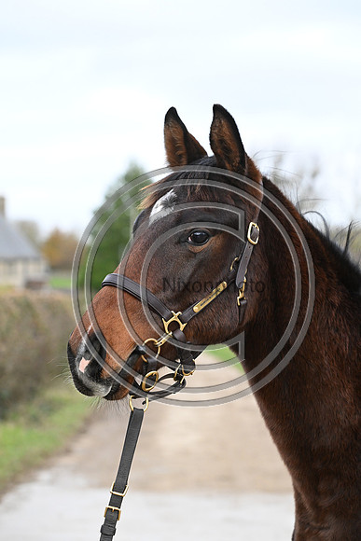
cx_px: 180
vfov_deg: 17.6
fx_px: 1744
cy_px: 270
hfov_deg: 11.8
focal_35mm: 116
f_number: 5.6
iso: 3200
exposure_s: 1/1000
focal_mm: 116
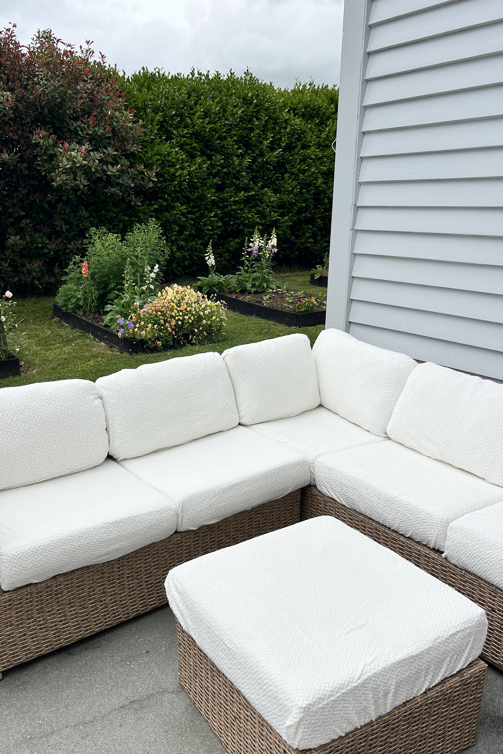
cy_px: 394
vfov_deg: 60.3
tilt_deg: -15.0
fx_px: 650
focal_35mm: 31
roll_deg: +1.2
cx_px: 211
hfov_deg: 42.2
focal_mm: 5.7
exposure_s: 1/4630
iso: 50
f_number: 1.5
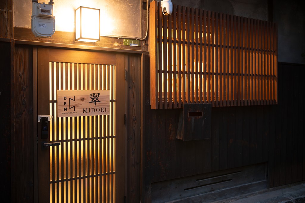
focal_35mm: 35
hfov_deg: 54.5
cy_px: 102
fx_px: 296
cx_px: 152
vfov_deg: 37.8
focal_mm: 35
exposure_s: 1/6
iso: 400
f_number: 2
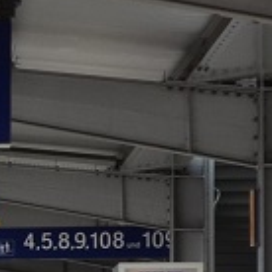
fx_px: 3156
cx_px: -517
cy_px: 373
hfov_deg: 4.7
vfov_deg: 4.9
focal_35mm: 355
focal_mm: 26
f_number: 8
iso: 180
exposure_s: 1/250
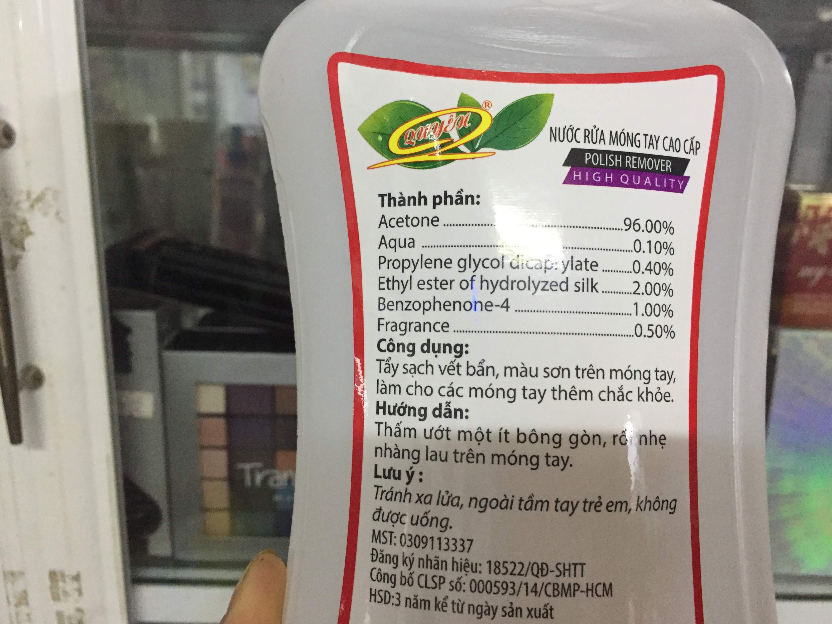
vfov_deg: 46.8
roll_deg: -2.8
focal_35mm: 30
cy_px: 314
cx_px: 425
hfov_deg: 60.0
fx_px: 721
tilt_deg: -12.5
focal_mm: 4.15
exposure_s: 1/33
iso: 320
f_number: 2.2
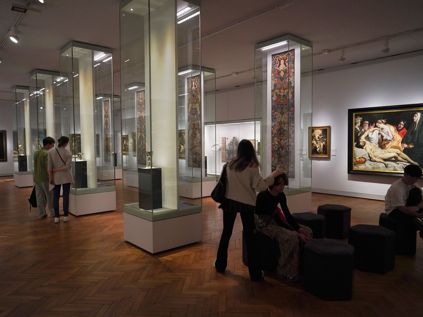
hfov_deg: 67.3
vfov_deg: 53.1
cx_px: 211
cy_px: 159
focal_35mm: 26
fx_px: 318
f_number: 3.2
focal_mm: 24
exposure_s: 1/80
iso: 3200
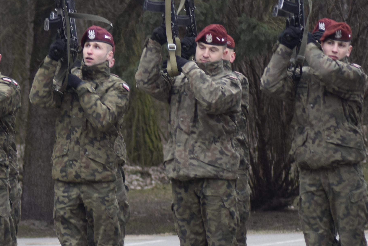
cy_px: 114
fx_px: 5135
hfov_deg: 4.1
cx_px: -35
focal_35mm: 502
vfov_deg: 2.7
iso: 400
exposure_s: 1/250
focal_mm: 135
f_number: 5.6
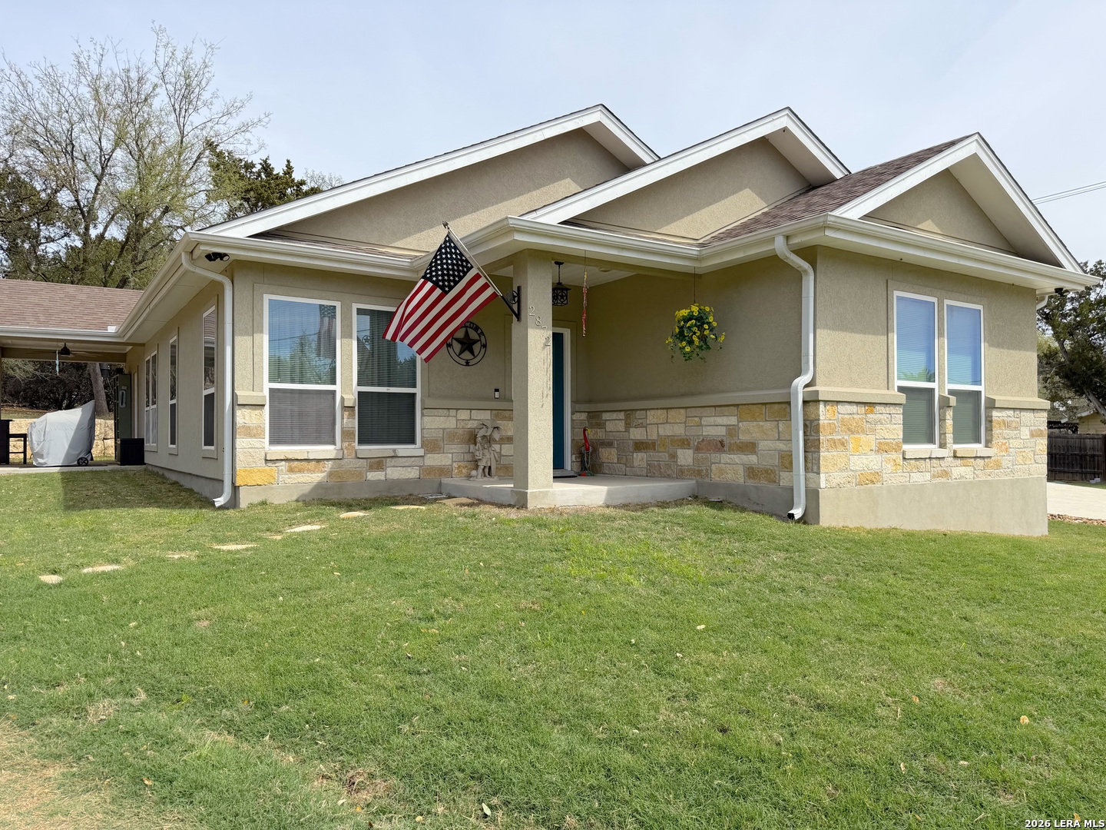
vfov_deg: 56.8
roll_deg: +0.6
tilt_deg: +1.4
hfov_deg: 71.6
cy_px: 415
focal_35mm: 24
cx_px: 553
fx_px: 767
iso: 80
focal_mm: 6.76
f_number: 1.78
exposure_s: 1/4673
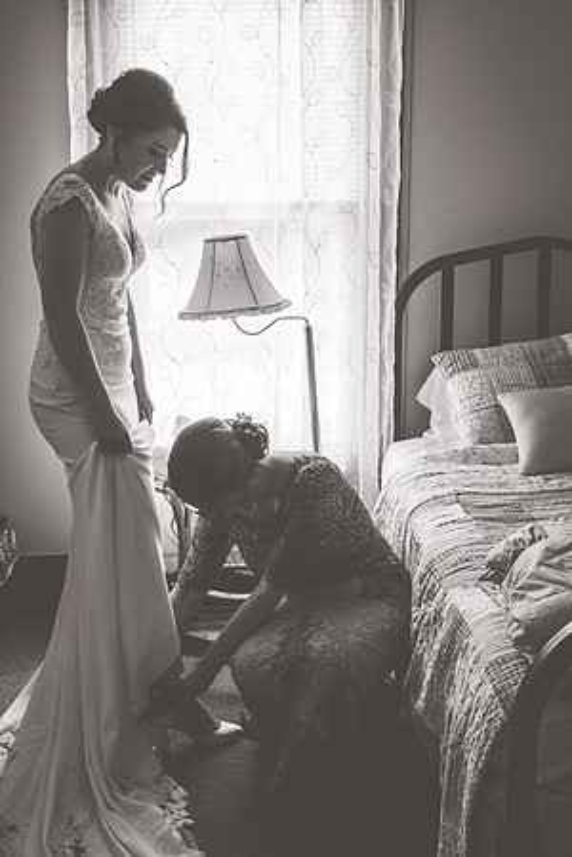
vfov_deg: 42.7
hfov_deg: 29.2
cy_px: 428
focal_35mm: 46
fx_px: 1096
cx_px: 286
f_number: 10
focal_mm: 31
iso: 1250
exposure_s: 1/25
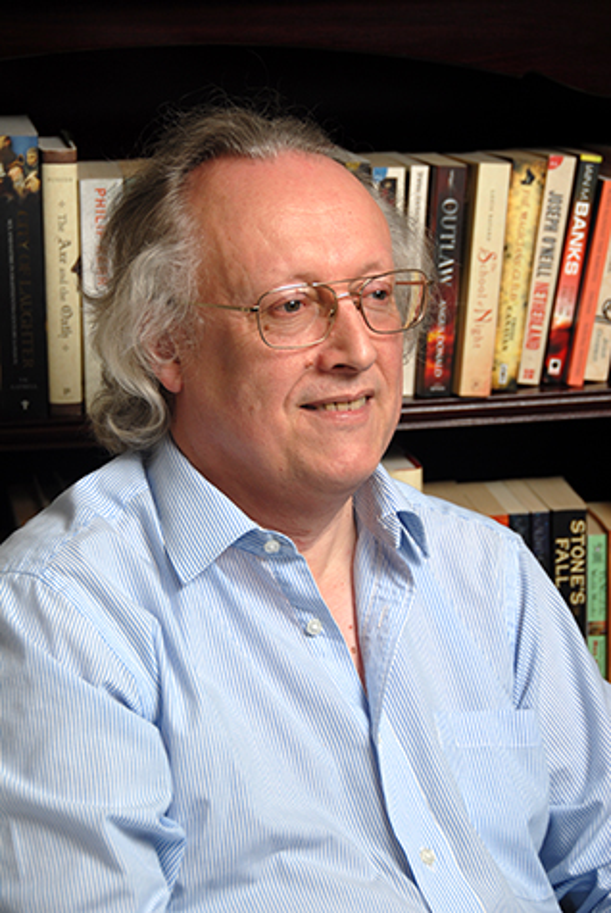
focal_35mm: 112
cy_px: 456
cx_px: 306
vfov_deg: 18.2
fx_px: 2856
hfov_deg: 12.2
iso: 100
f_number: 5
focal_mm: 75
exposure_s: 1/60
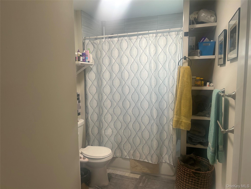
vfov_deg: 53.1
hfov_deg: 67.3
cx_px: 126
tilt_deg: -6.5
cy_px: 94
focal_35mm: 26
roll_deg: +0.7
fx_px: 189
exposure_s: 1/60
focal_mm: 5.7
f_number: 1.5
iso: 64
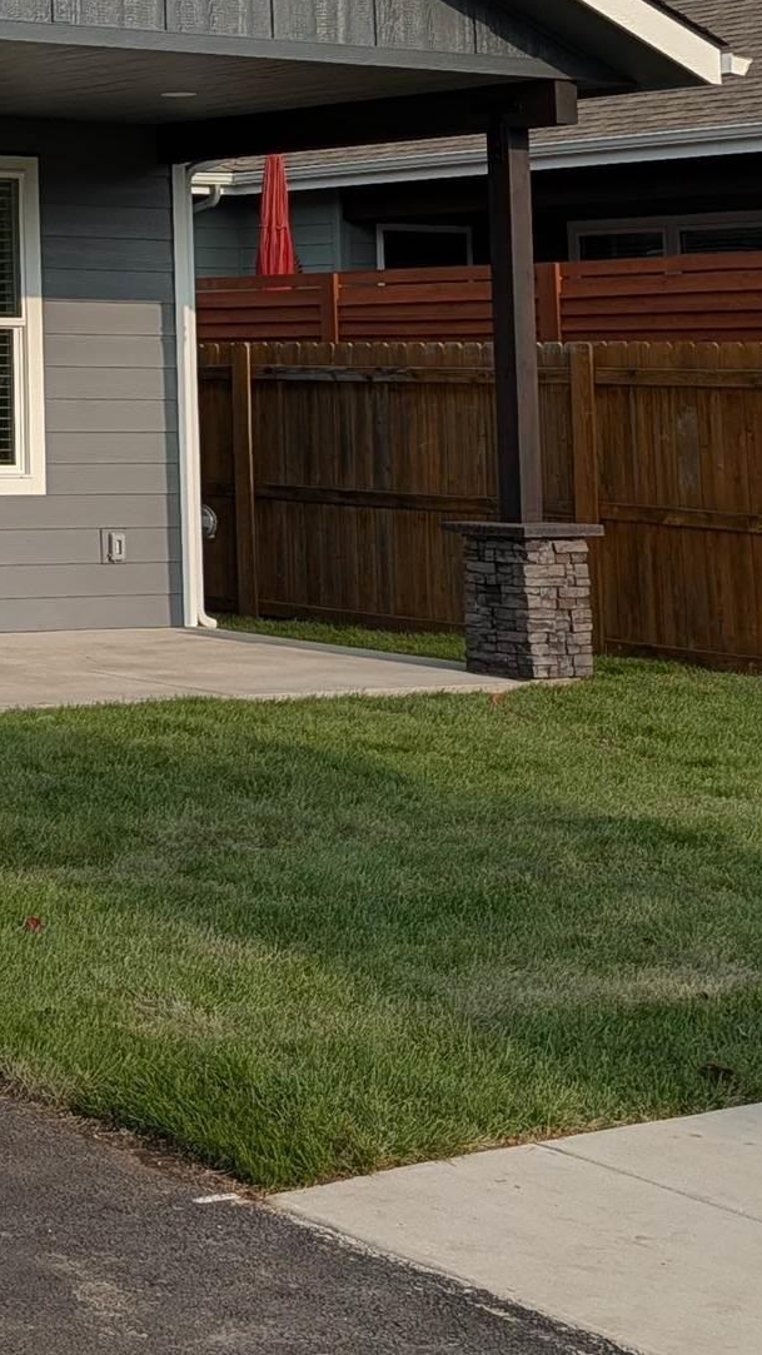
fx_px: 2659
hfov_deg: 14.1
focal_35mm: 74
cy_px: 94
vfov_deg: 27.4
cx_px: -692
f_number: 1.68
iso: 21
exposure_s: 1/1314
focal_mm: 6.9
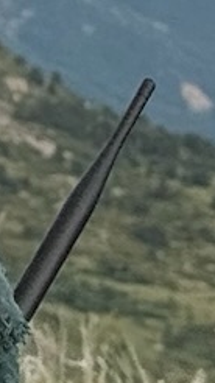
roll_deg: -0.9
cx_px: -804
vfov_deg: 4.8
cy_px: -601
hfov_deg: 2.7
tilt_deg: +8.9
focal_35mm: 436
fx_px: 4428
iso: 64
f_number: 1.78
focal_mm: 6.76
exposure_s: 1/906
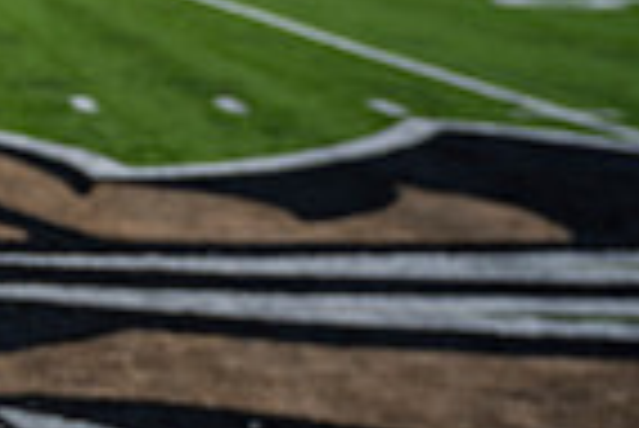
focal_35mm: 98
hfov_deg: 16.1
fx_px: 1741
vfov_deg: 13.9
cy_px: 34
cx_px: -648
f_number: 4.5
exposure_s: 1/250
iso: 31
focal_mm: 24
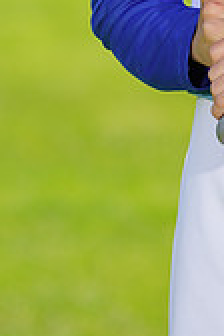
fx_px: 8614
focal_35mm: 923
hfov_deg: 1.5
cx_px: 323
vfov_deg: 2.2
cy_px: -222
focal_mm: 268
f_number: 8
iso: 100
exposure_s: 1/250
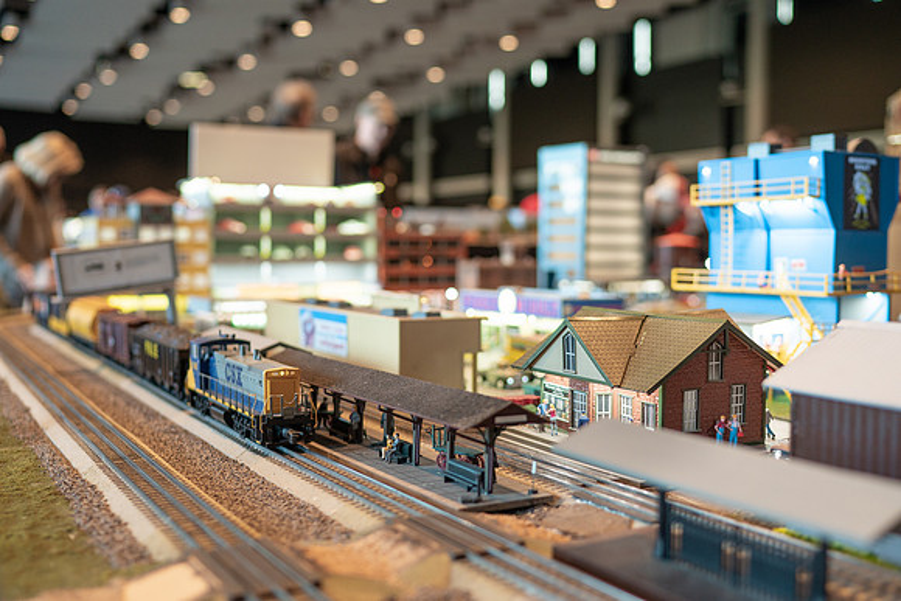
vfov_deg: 34.3
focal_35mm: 39
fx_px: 973
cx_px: 484
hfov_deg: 49.7
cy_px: 298
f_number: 2
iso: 640
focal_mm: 35
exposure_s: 1/250
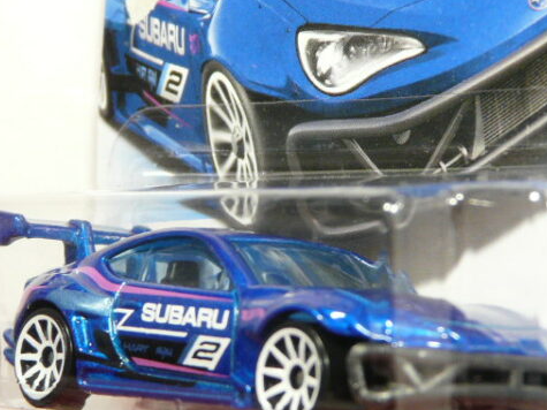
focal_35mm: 139
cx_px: 281
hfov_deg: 14.2
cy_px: 220
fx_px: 2196
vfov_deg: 10.7
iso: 200
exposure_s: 1/40
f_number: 3.2
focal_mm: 11.4
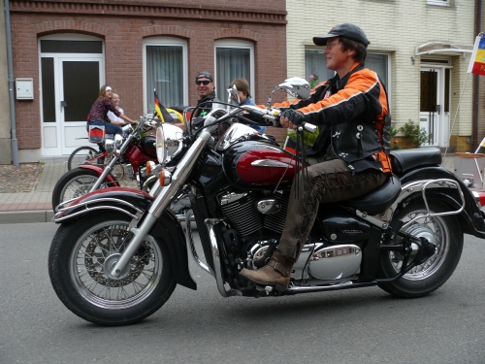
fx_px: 490
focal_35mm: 35
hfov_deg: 52.6
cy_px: 182
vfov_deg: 40.7
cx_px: 242
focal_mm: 7.4
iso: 100
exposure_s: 1/640
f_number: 3.2
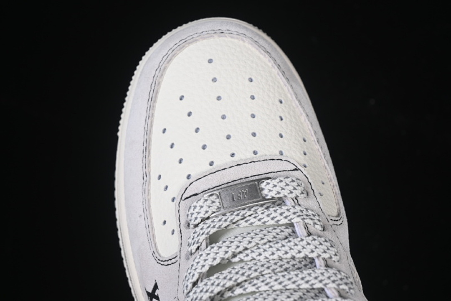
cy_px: 150
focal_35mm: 75
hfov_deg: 27.0
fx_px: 940
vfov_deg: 18.2
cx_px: 226
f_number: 7.1
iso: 160
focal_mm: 50
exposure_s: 1/100
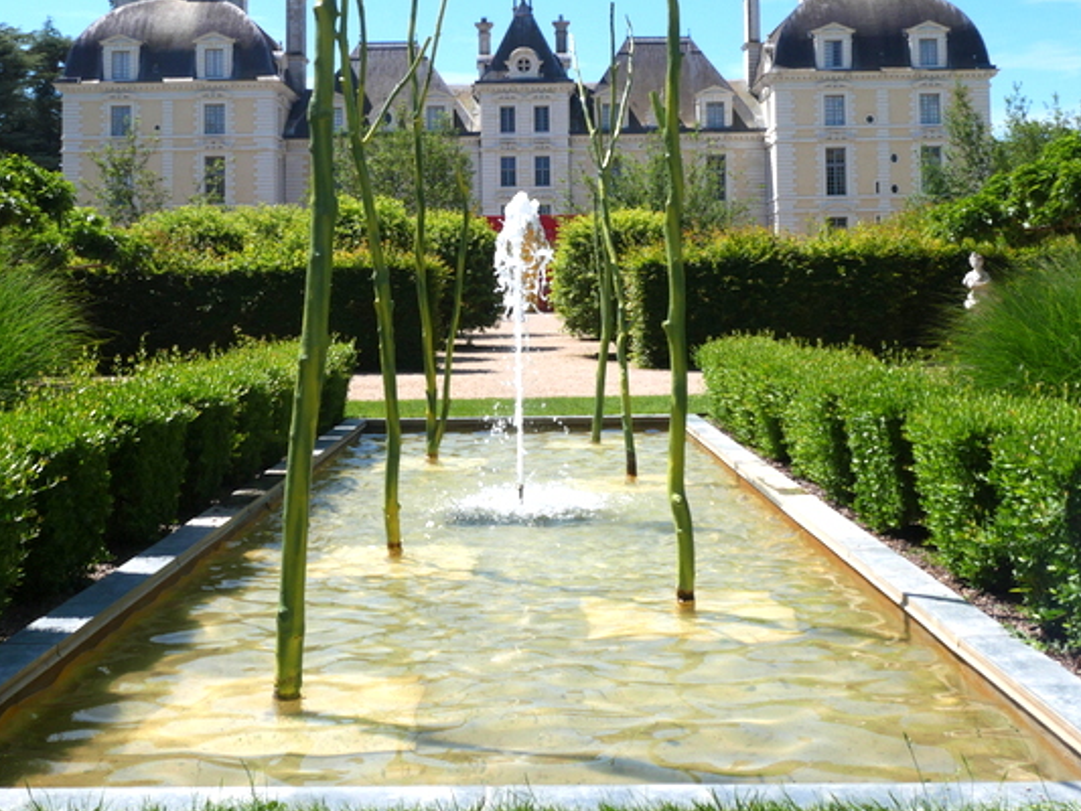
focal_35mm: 45
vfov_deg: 31.8
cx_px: 501
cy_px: 229
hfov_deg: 42.0
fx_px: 1406
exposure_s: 1/500
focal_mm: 15
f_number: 9
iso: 200
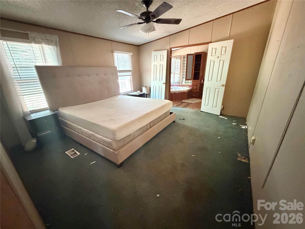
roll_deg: +2.3
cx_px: 152
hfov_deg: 102.1
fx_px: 123
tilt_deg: -20.2
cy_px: 114
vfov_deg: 85.7
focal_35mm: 14
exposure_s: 1/52
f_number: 2.2
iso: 1250
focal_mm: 2.22
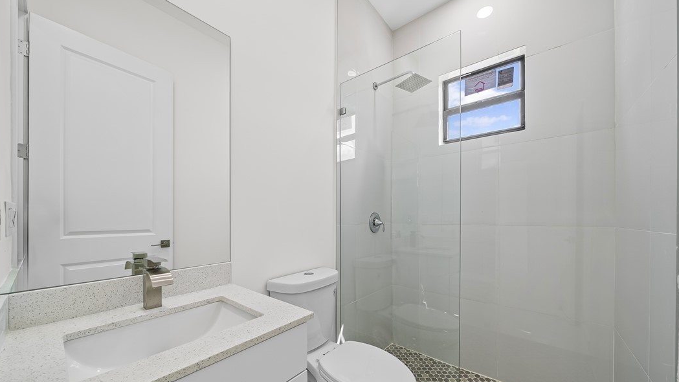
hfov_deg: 110.8
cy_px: 218
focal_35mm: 13
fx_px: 234
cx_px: 333
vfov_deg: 78.0
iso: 200
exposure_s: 1/4
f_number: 9
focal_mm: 12
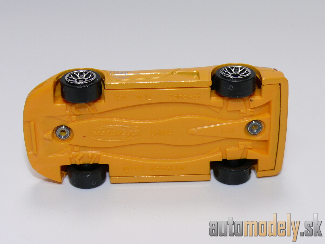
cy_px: 122
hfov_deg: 23.8
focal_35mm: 82
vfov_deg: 18.0
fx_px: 770
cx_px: 162
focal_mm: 12
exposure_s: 1/30
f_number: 4
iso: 100
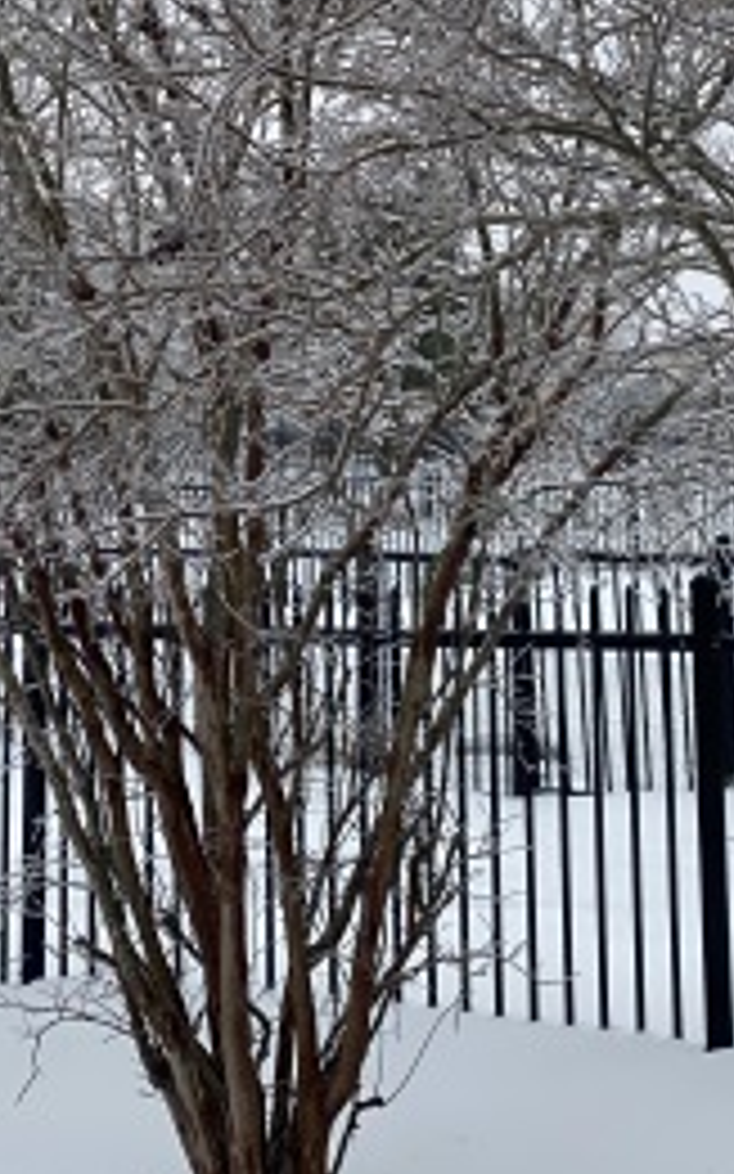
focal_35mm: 135
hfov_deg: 9.7
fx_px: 4323
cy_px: 189
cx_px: 131
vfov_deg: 15.4
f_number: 2
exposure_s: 1/978
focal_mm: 6
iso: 20
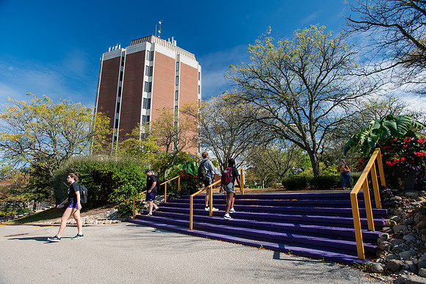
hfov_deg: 86.9
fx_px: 225
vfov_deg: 64.6
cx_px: 213
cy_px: 142
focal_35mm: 19
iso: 500
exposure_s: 1/320
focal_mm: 19
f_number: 7.1
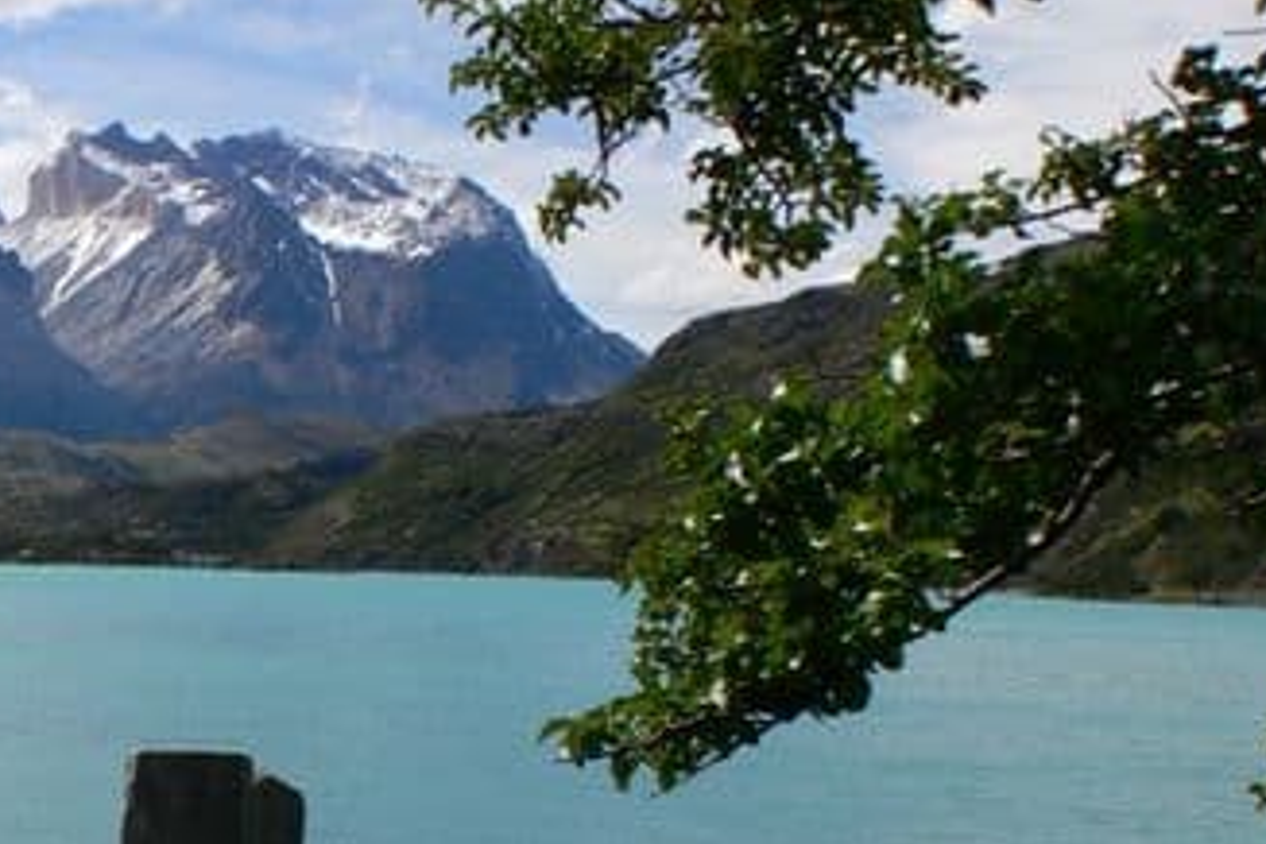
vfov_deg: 15.2
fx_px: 3130
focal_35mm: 89
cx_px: -170
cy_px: 782
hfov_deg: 21.5
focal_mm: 7.4
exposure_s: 1/400
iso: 80
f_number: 6.3
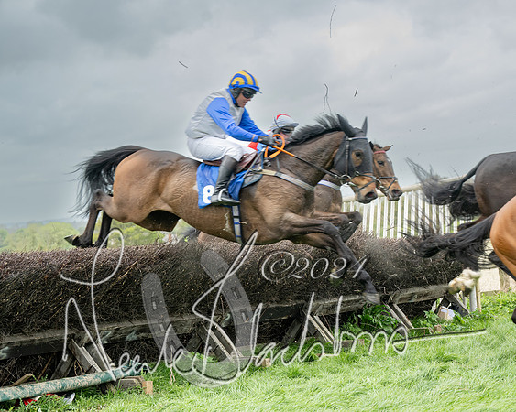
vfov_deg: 16.3
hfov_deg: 20.2
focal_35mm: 94
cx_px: 371
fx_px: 1442
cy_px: 232
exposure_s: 1/640
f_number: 5
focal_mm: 70
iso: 400
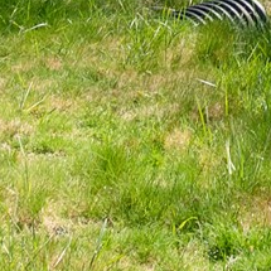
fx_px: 1444
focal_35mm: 163
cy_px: -560
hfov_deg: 10.2
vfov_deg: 8.7
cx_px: 451
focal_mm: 19
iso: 320
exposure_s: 1/800
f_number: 7.1
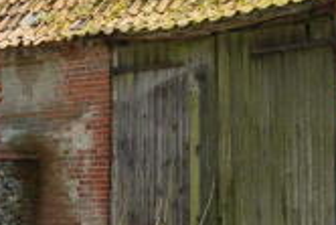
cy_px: 74
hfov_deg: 19.2
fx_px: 990
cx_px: 145
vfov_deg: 12.9
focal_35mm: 106
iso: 100
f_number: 4.5
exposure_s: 1/200
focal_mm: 18
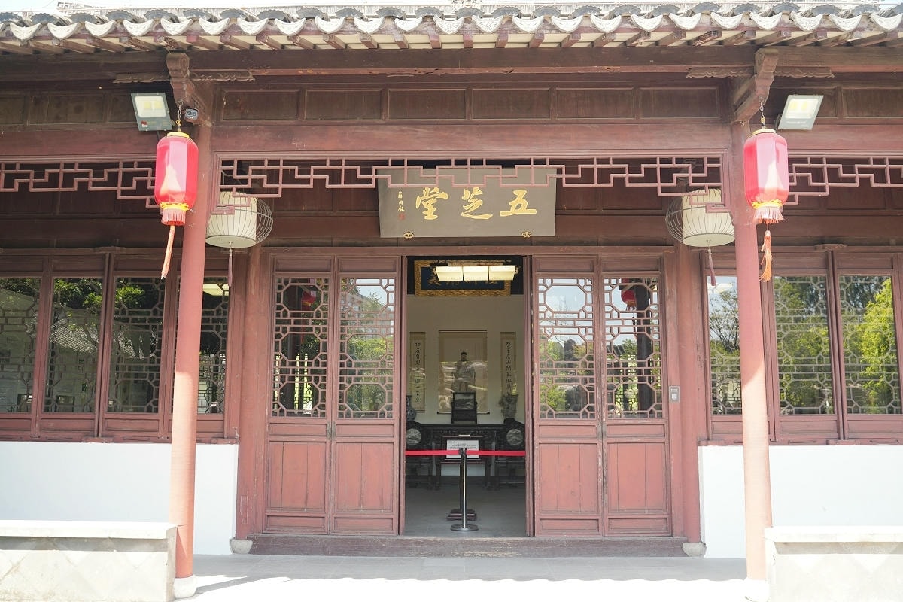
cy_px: 301
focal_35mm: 30
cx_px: 452
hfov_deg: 61.9
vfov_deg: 43.6
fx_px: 752
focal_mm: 30
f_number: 4
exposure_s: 1/60
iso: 160
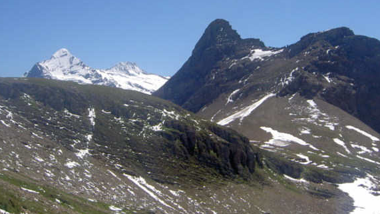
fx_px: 474
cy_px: 66
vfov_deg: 25.3
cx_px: 186
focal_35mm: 47
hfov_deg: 43.7
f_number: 4.7
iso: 50
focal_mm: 5.6
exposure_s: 1/640
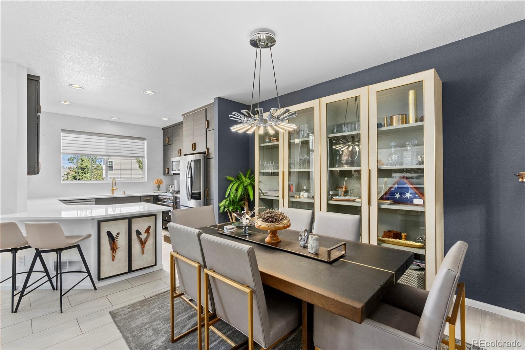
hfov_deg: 96.7
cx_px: 262
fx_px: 233
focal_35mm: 16
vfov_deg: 73.8
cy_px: 175
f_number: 9
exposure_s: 1/10
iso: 640
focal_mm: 16
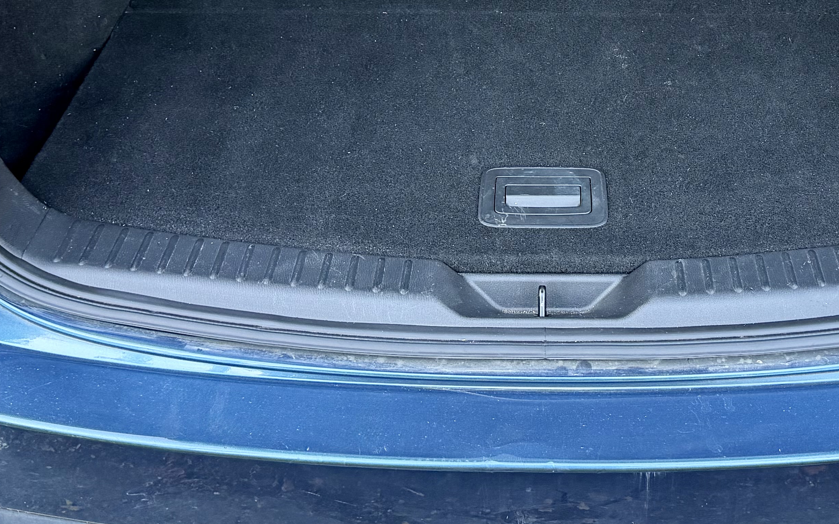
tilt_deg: -26.0
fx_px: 1349
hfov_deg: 34.3
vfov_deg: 21.1
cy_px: -23
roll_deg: +1.8
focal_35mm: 59
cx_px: 538
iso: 250
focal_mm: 6.76
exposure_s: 1/60
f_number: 1.78
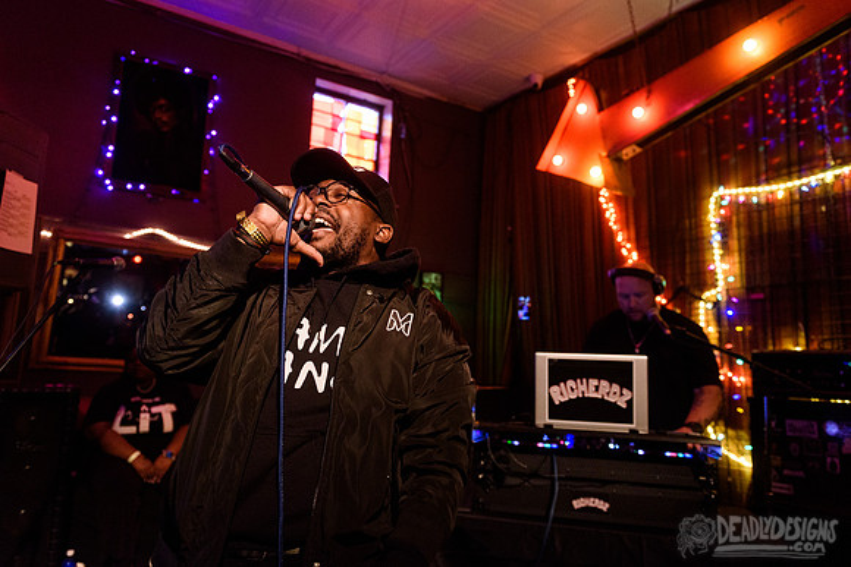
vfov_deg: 49.7
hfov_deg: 69.5
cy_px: 267
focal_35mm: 26
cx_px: 423
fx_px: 613
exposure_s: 1/125
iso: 3200
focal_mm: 24
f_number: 3.2
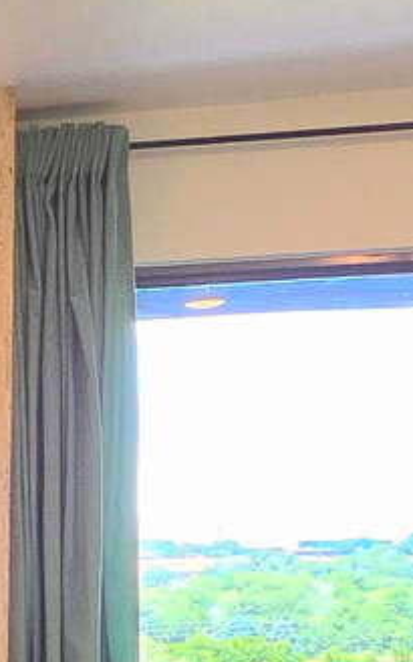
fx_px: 1549
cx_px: -959
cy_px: 571
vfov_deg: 23.6
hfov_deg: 9.8
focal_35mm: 86
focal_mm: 2.2
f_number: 2.2
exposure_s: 1/120
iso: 64
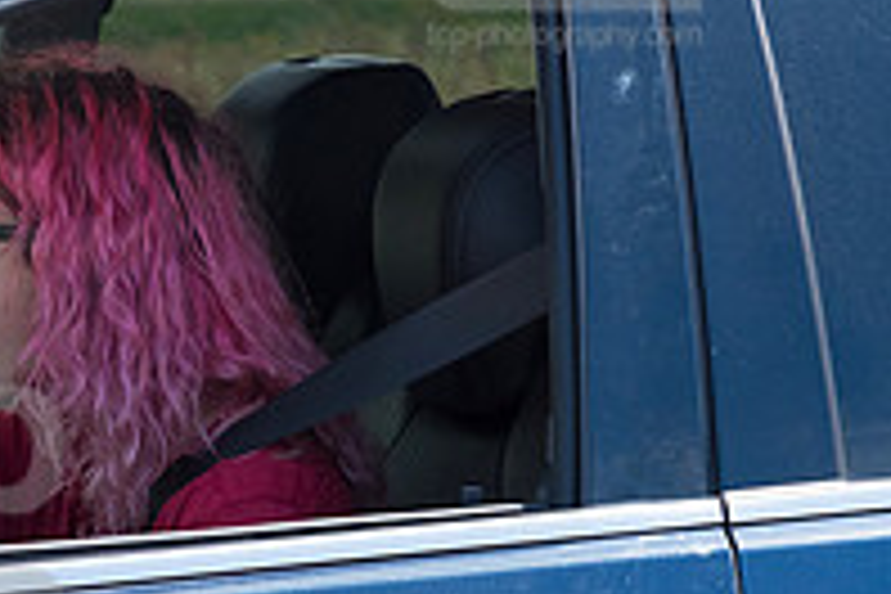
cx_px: -72
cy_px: 511
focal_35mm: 249
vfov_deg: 5.5
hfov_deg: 8.2
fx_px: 6162
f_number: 7.1
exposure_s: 1/800
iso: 1000
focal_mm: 85
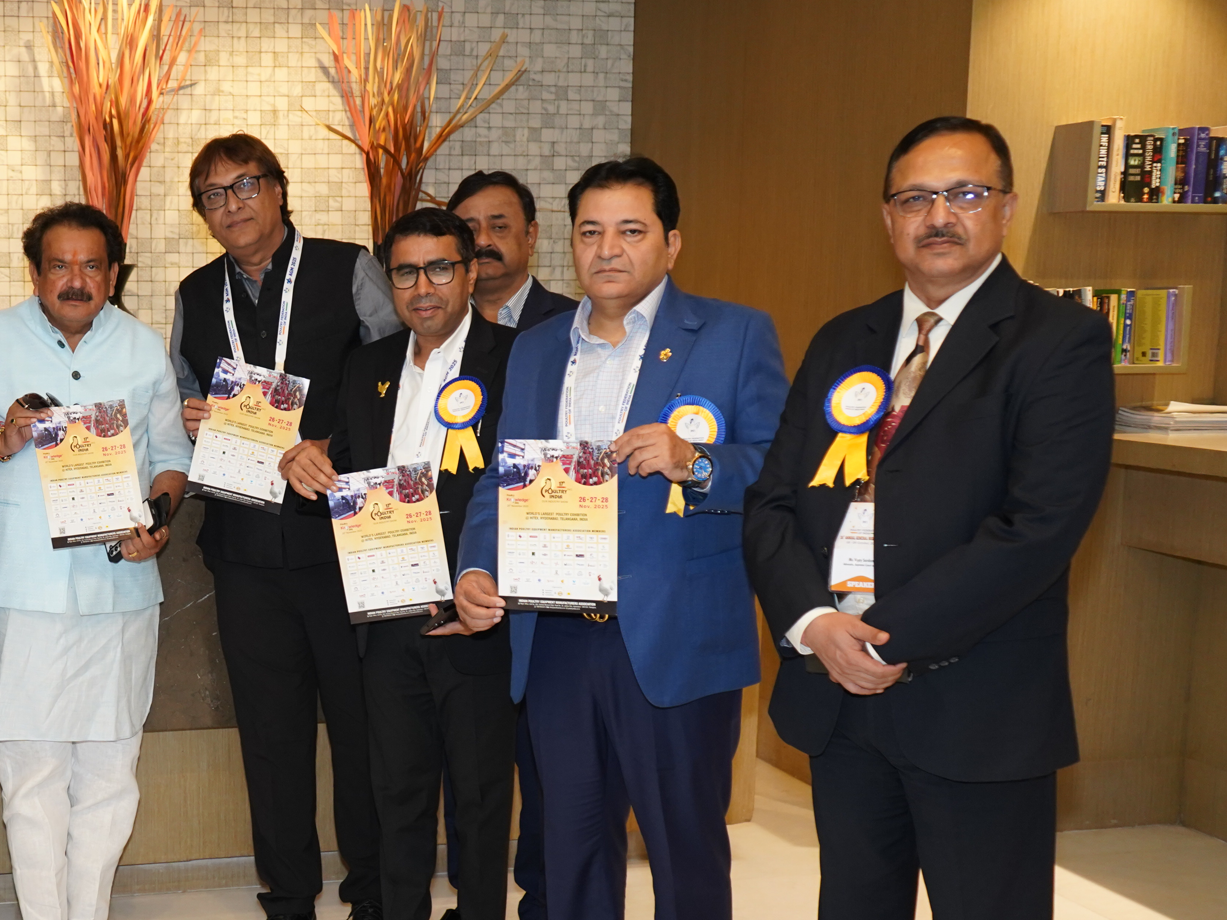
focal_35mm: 50
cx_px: 202
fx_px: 1772
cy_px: 584
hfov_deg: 36.5
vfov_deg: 29.0
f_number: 3.5
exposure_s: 1/100
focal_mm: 29
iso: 1600
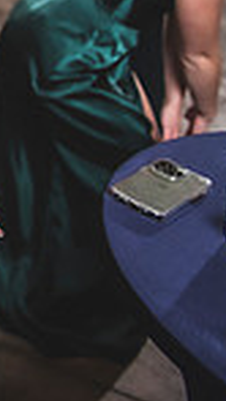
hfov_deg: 9.1
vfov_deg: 20.2
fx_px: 1052
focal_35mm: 99
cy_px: -75
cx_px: -512
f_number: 2.8
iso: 500
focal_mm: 24
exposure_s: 1/160
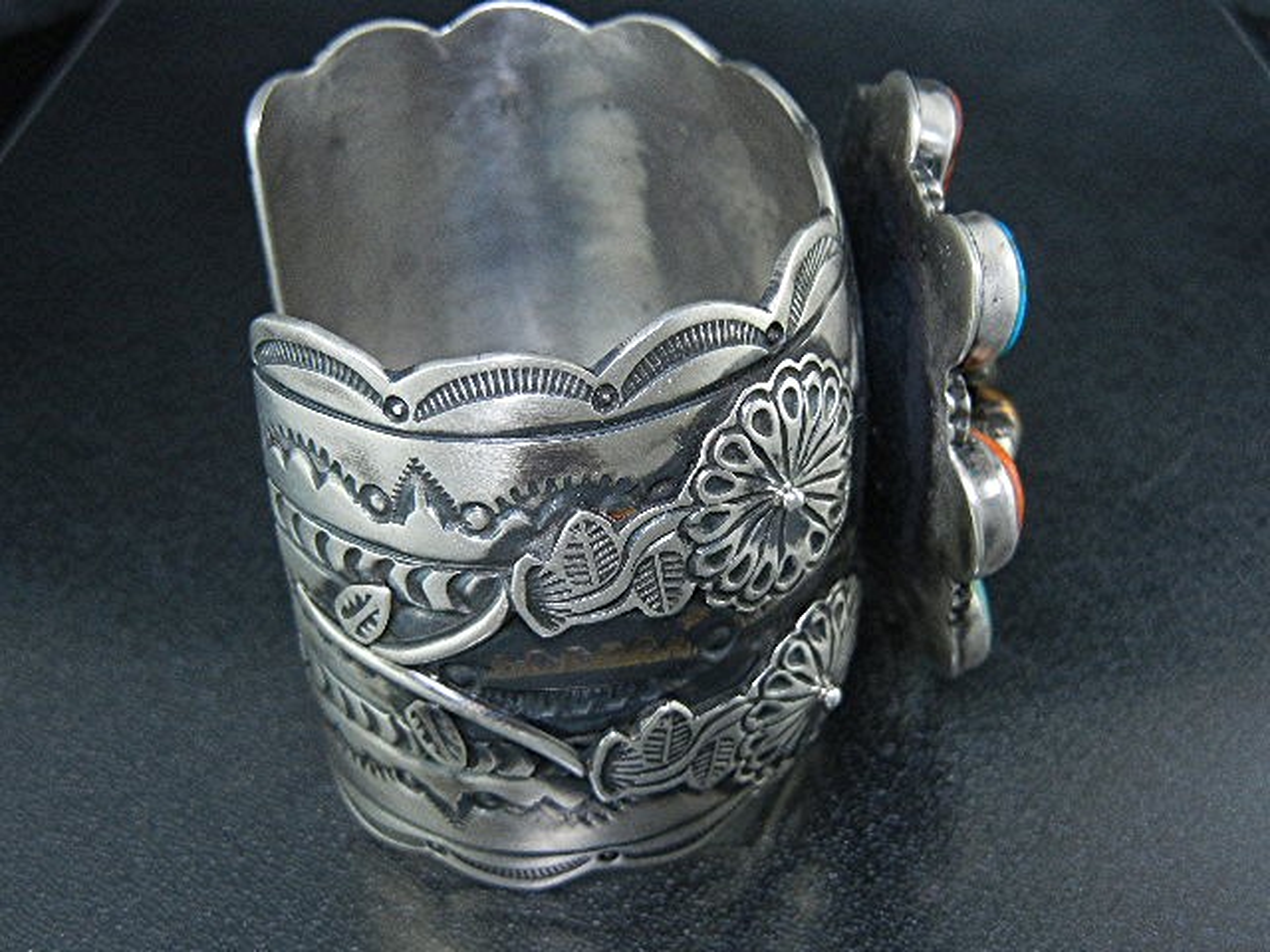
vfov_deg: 28.0
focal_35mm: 52
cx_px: 635
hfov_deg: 36.8
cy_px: 476
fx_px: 1908
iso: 276
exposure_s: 1/30
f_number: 3.9
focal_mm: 9.3
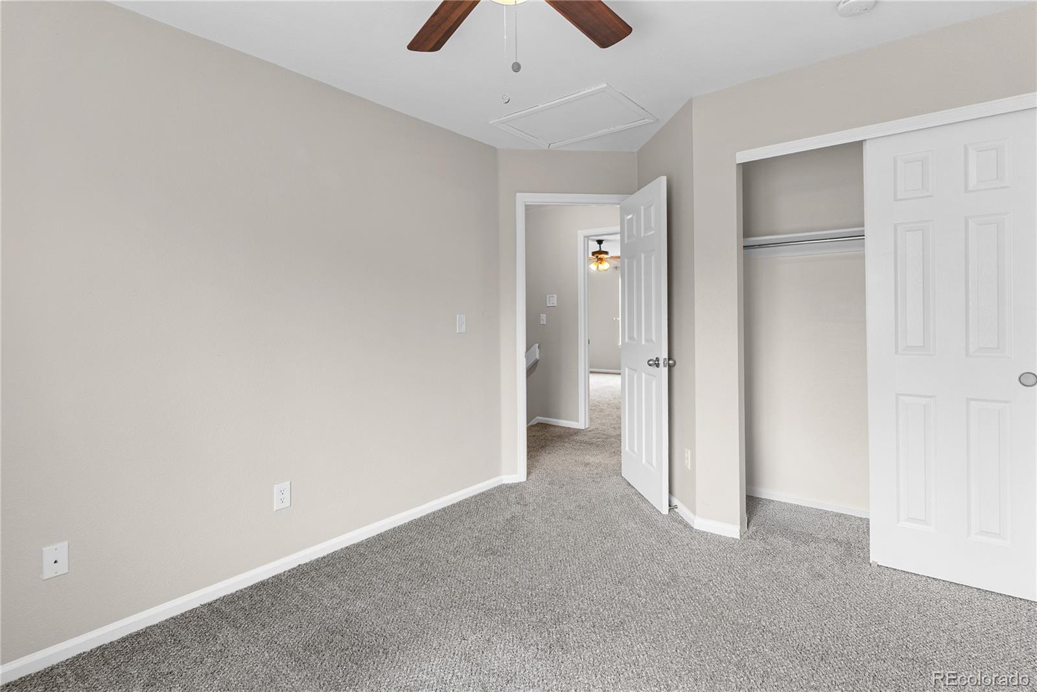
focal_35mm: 17
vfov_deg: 70.5
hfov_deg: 93.3
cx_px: 518
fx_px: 490
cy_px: 346
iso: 100
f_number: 7.1
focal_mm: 17
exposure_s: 1/4
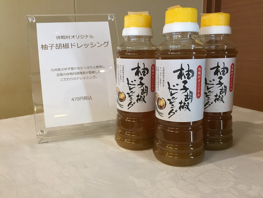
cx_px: 132
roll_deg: +2.0
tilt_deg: -12.2
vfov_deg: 48.2
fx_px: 220
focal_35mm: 29
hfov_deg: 61.7
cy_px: 99
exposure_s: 1/33
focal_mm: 4.15
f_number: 2.2
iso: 125
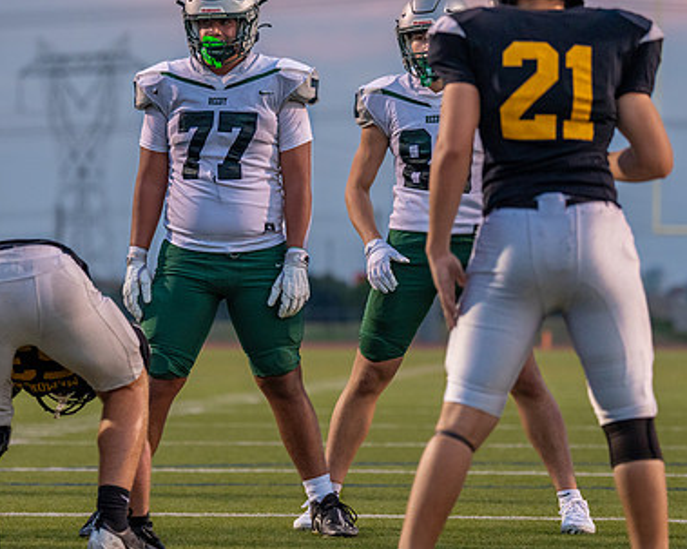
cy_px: 198
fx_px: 4391
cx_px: 228
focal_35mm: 216
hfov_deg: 8.9
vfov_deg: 7.2
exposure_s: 1/1000
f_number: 2.8
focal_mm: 124
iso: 2000
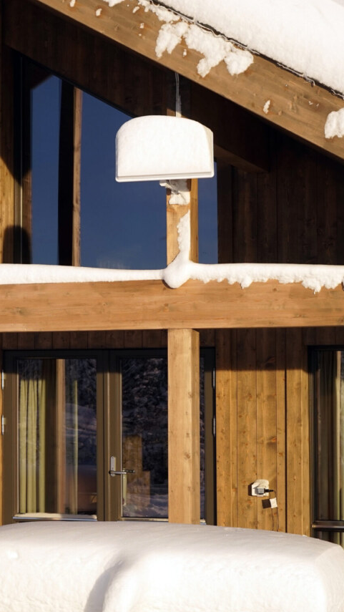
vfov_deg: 23.7
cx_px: 114
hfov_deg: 13.4
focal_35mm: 90
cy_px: 315
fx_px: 1459
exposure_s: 1/160
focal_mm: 51
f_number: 9
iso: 100
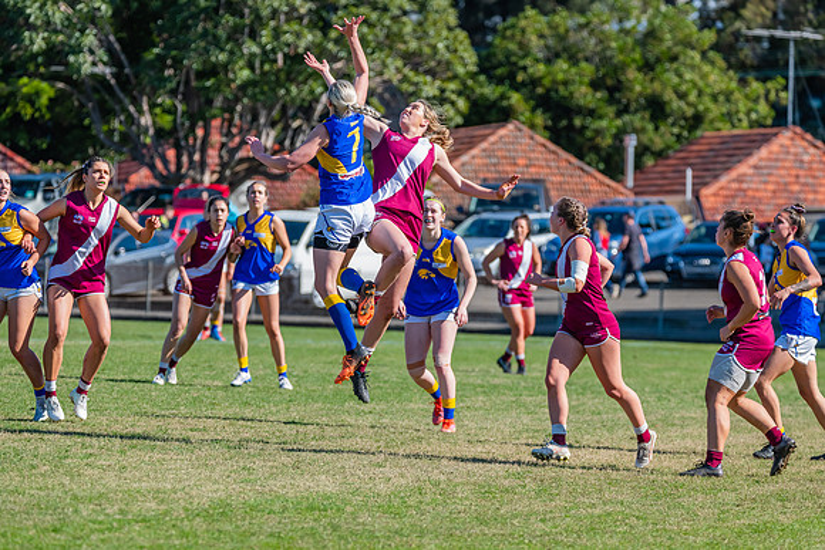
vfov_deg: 4.6
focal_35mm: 300
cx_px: 412
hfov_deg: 6.9
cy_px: 275
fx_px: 6876
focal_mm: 300
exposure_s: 1/1600
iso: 800
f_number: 8
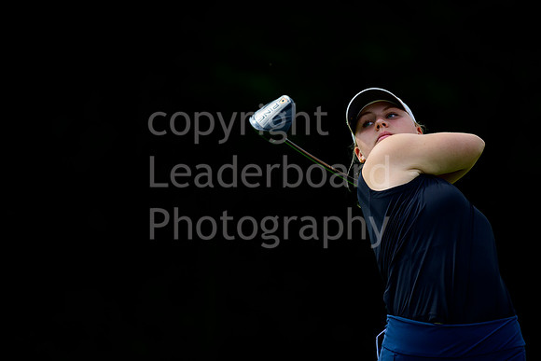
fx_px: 6012
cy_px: 180
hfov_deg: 5.2
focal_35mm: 400
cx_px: 270
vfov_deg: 3.4
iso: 800
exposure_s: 1/2000
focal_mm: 400
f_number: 5.6
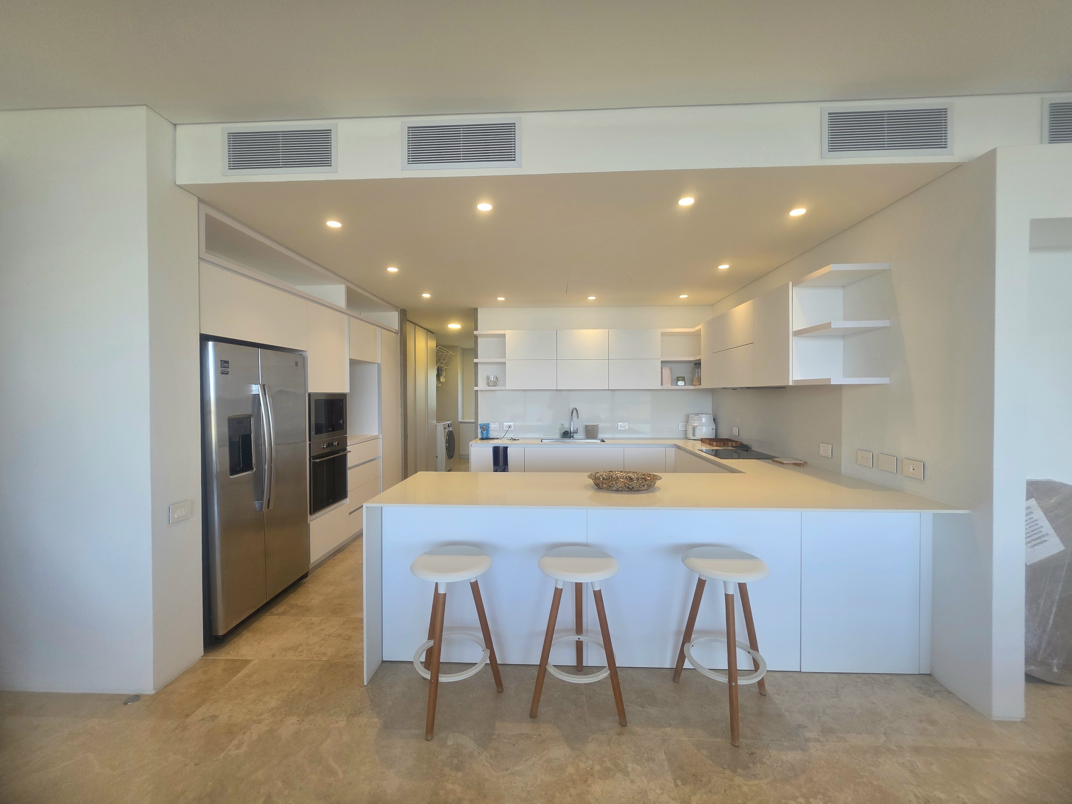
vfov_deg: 89.9
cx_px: 536
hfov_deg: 106.2
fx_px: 403
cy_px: 402
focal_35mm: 13
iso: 80
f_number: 1.9
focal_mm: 2.2
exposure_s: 1/120
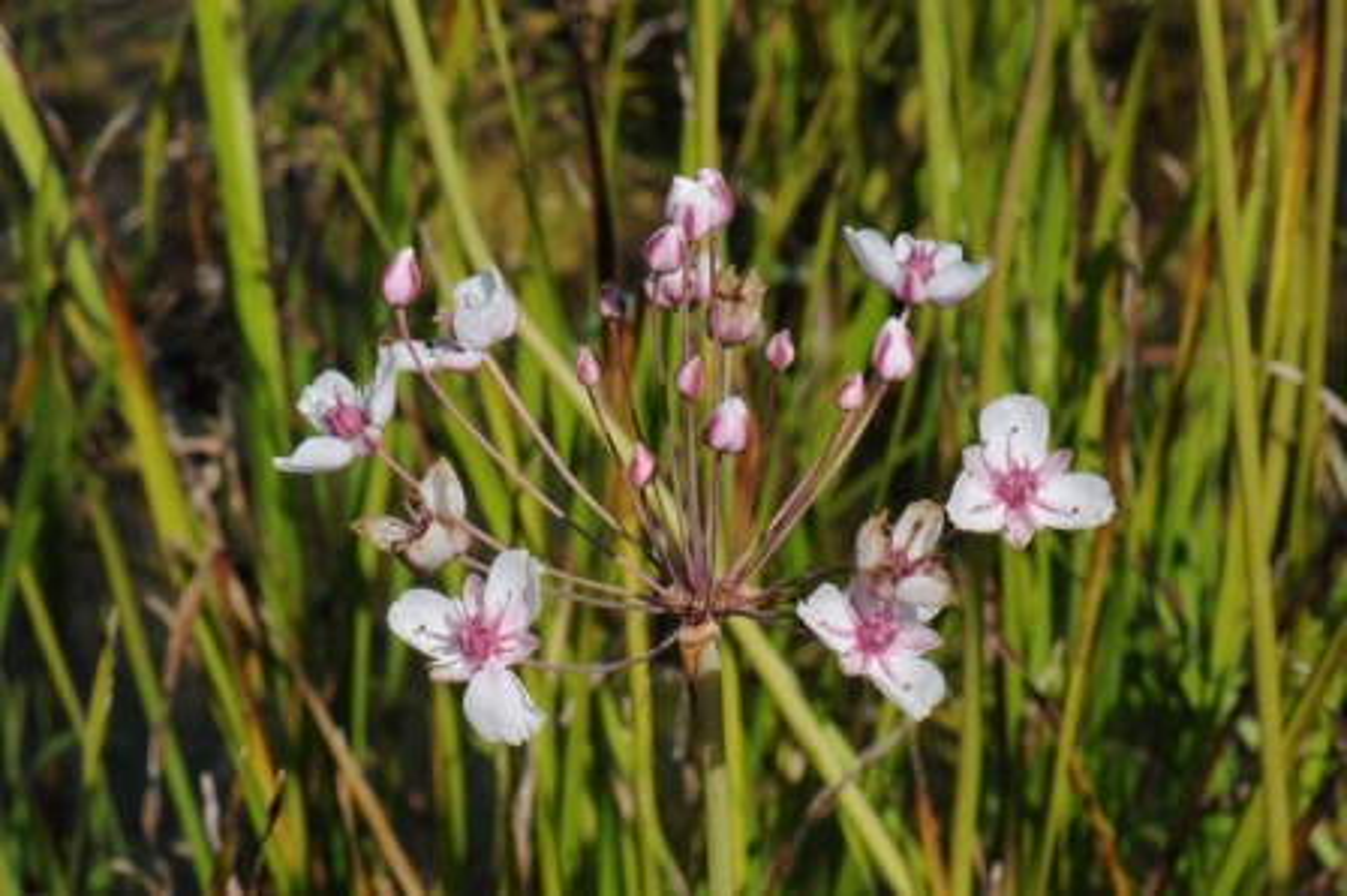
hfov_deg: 13.0
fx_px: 5889
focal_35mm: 158
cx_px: 674
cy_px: 448
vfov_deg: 8.7
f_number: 22
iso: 800
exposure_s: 1/250
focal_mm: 105
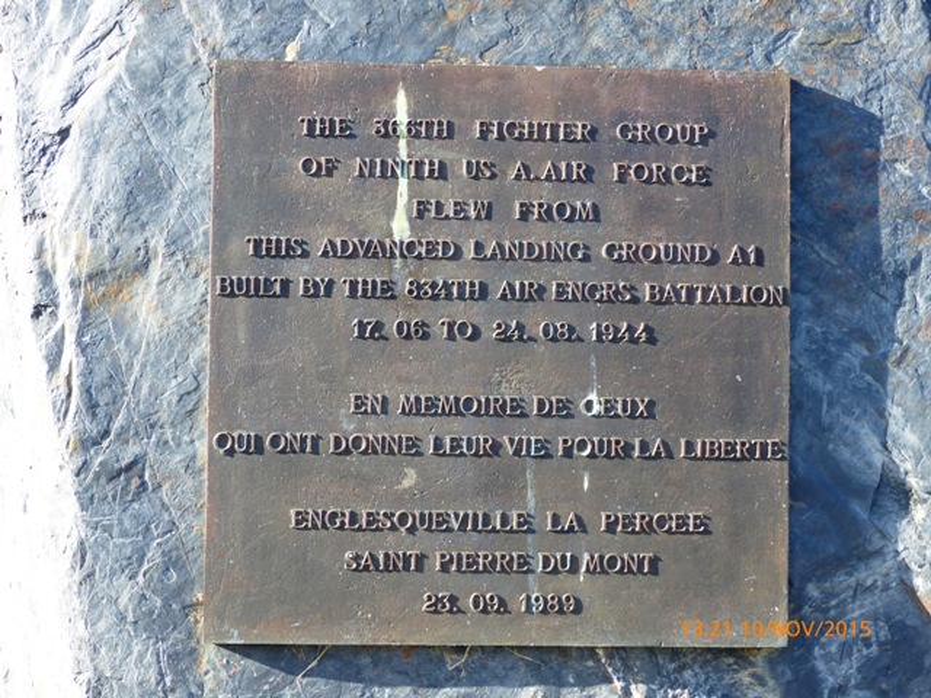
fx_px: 1641
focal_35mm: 61
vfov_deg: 24.0
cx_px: 466
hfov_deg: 31.7
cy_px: 349
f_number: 4
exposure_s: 1/200
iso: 100
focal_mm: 10.5
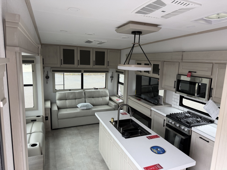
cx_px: 114
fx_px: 157
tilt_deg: -8.0
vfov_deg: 56.8
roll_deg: -2.1
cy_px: 85
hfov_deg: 71.6
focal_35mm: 24
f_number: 1.78
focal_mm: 6.76
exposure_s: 1/121
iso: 100
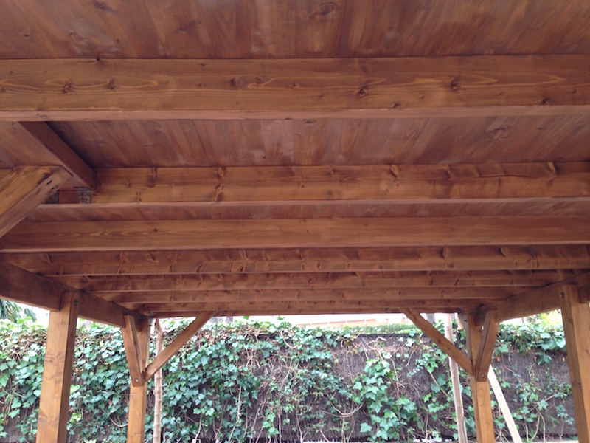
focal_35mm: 33
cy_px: 222
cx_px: 295
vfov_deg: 42.9
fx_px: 562
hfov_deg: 55.4
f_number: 2.4
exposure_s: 1/30
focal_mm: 4.12
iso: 50
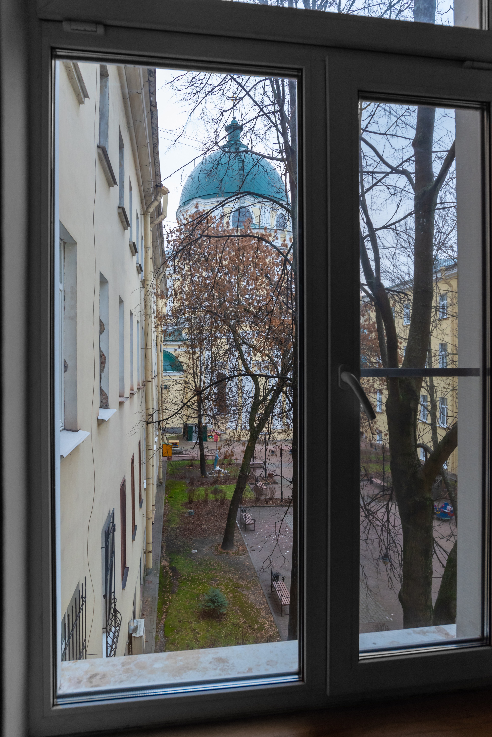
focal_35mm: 24
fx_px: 492
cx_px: 246
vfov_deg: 73.7
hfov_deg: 53.2
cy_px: 368
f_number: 7.1
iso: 800
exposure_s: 1/40
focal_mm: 24
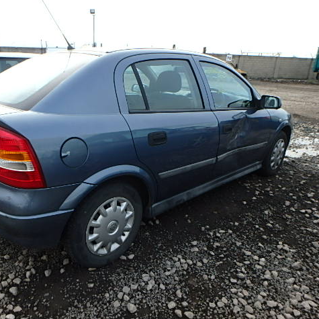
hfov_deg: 61.5
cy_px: 159
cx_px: 108
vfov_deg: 62.9
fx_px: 261
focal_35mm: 25
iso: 125
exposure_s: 1/320
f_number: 3.5
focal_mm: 3.7
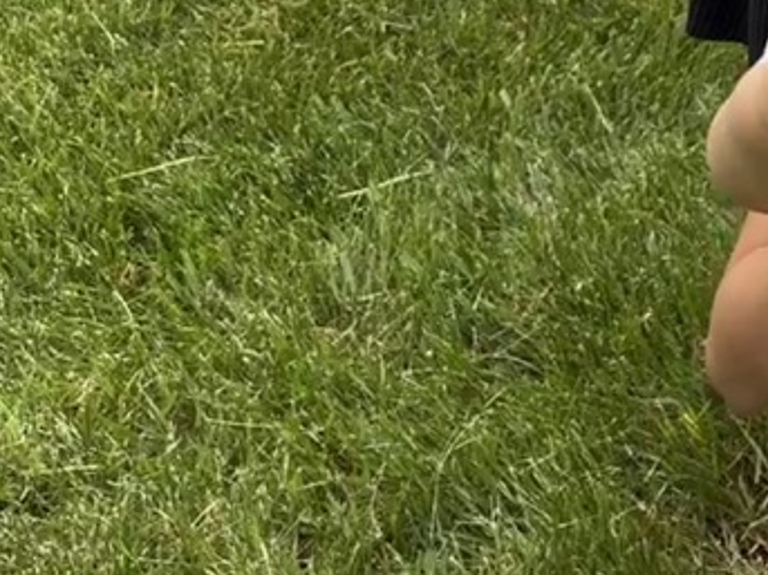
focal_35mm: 84
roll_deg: +2.4
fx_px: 1863
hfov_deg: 19.3
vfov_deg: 16.3
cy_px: -228
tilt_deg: -13.2
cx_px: 1254
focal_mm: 6.76
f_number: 1.78
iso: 80
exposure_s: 1/356
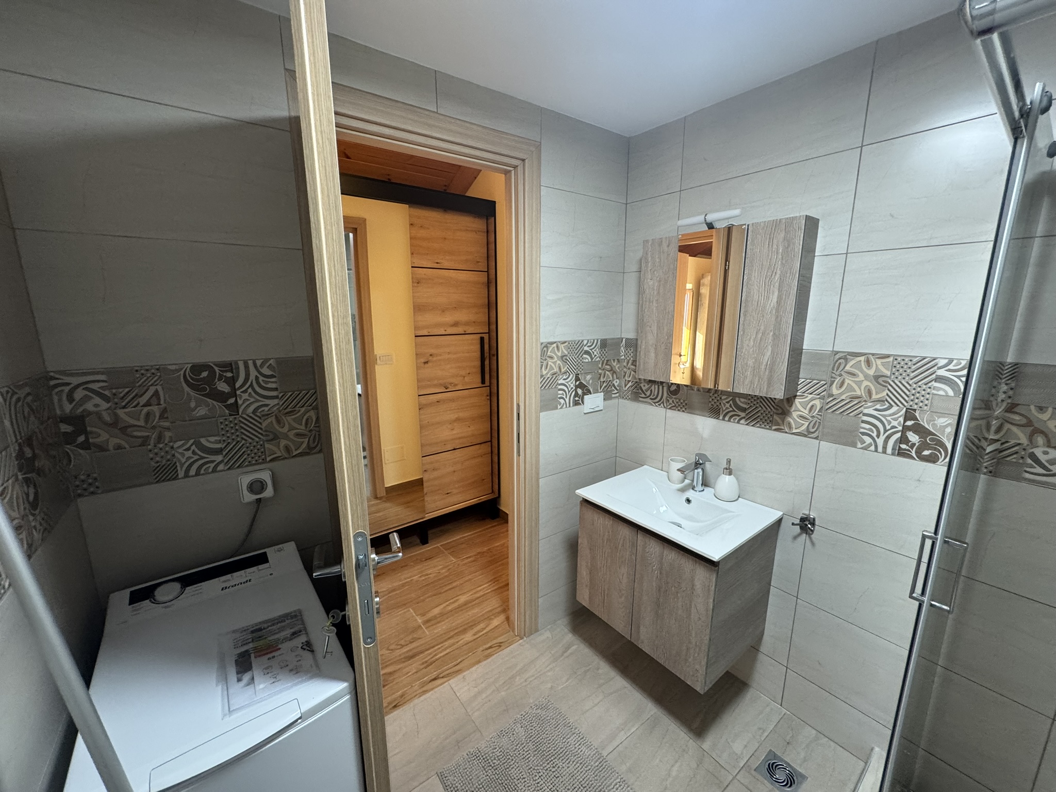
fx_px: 427
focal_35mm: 14
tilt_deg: -10.8
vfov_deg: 85.7
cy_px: 396
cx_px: 528
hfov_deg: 102.1
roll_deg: +0.0
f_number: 2.2
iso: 200
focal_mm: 2.22
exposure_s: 1/50
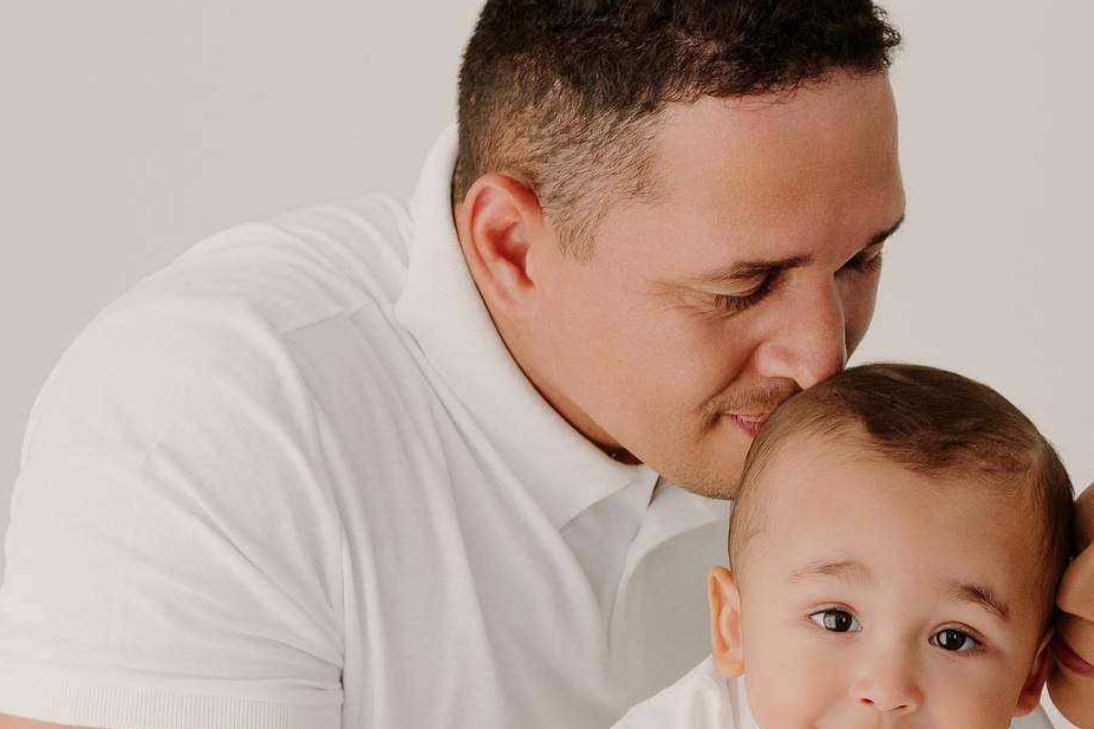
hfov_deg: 21.2
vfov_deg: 14.2
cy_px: 619
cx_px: 854
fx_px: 2898
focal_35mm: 95
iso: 200
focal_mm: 23
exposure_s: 1/320
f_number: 2.2
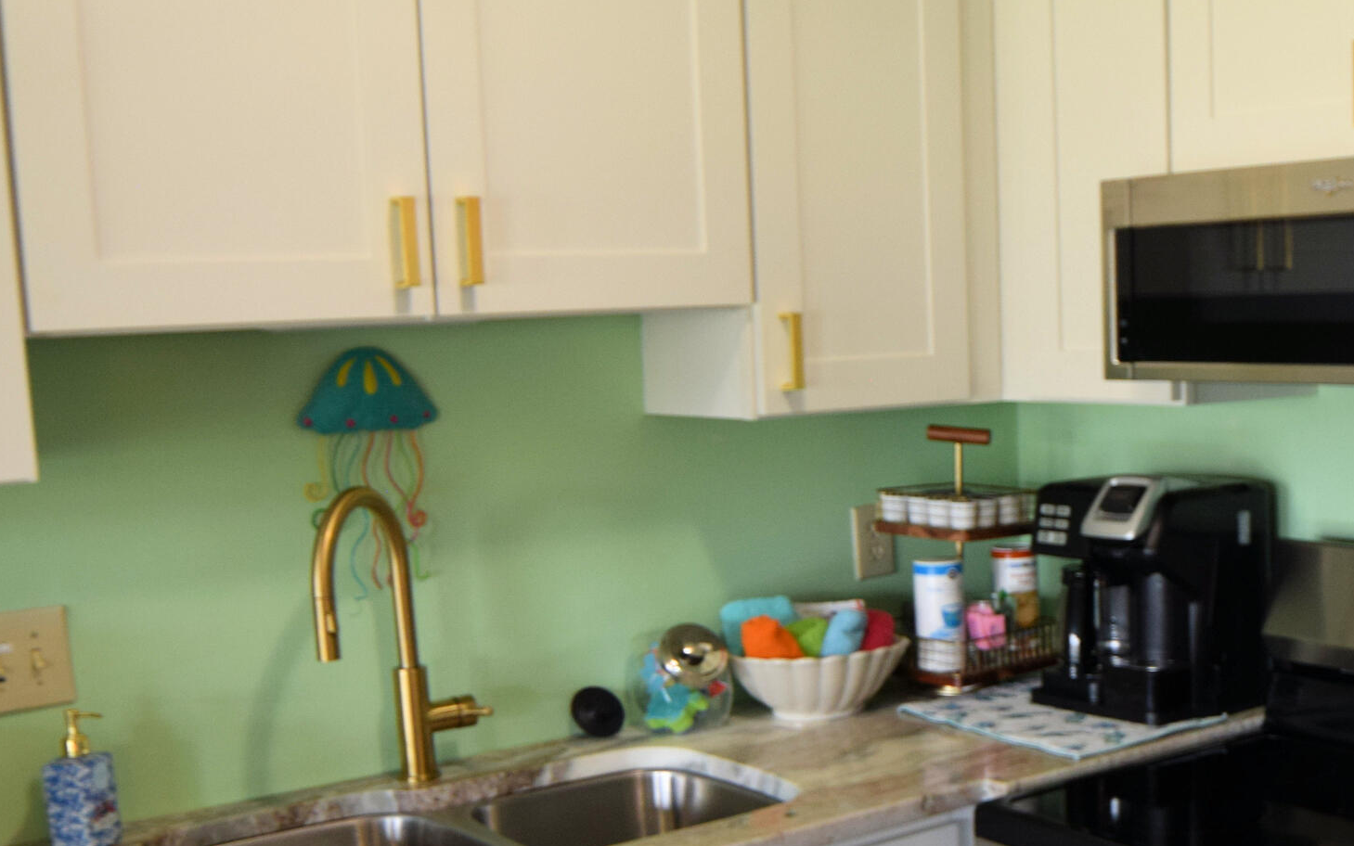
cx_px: 1000
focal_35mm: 44
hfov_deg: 43.9
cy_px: 592
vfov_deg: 28.9
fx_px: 1624
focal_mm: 14
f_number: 4
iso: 500
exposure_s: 1/60
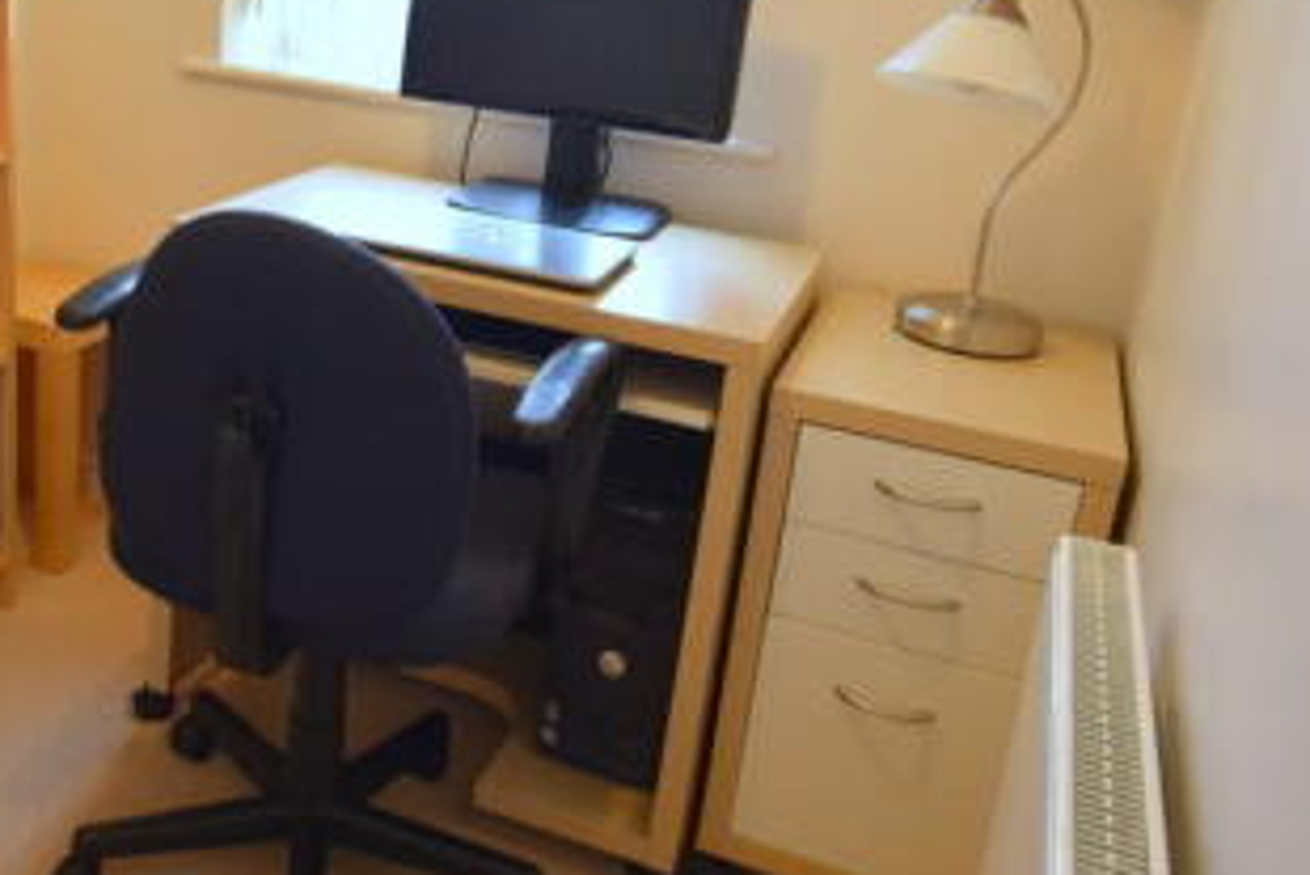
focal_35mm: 38
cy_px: 252
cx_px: 366
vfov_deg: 34.6
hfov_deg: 49.1
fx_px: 1383
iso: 800
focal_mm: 12
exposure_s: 1/60
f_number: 4
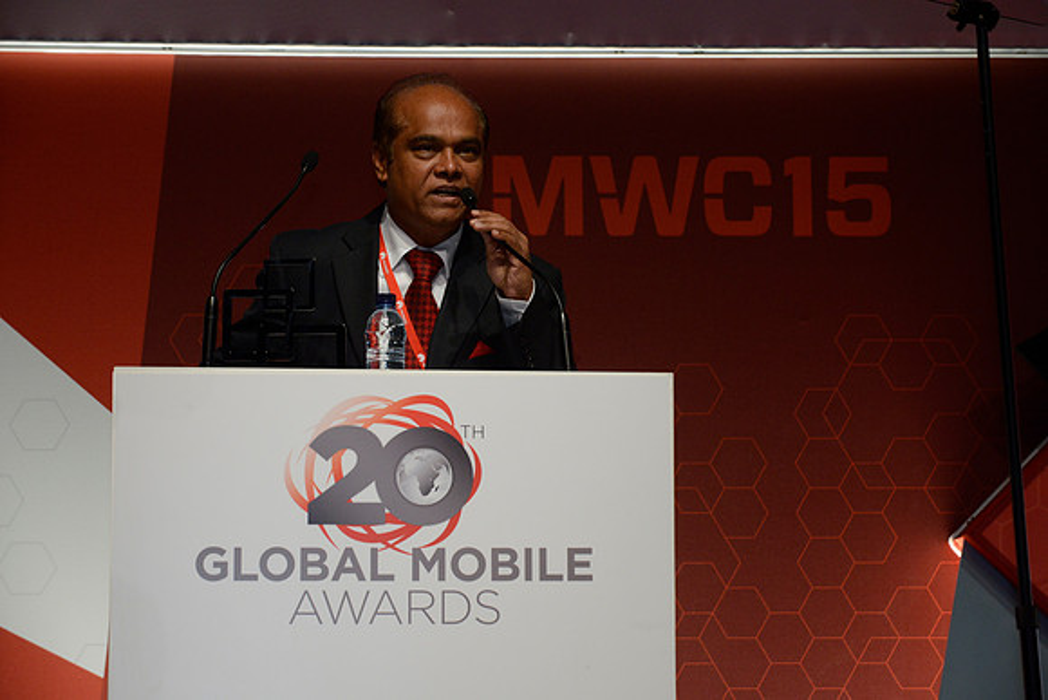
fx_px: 3494
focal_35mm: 120
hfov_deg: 17.1
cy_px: 350
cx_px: 524
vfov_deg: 11.4
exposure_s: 1/250
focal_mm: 120
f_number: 7.1
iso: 2500
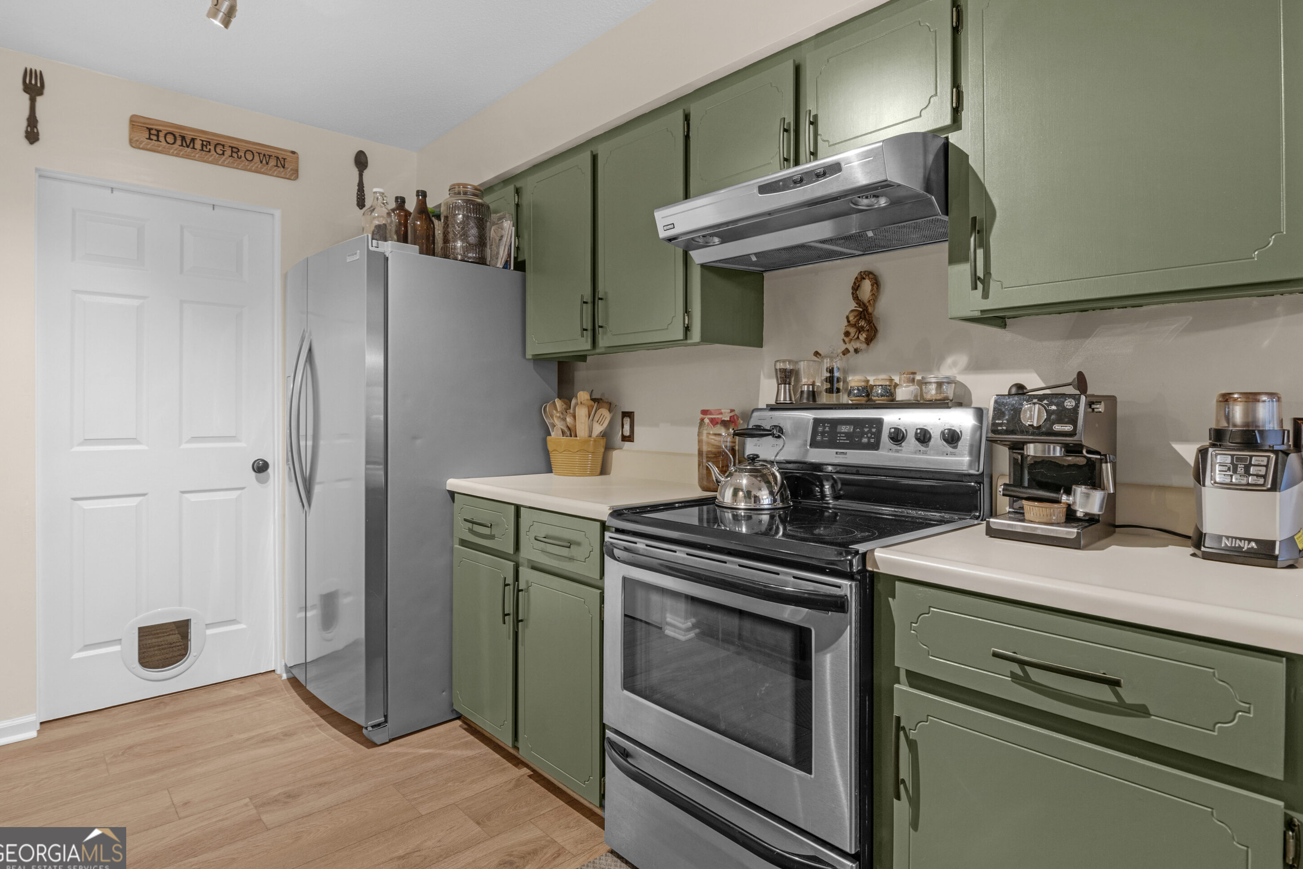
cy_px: 412
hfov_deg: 91.5
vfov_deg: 68.8
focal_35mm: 18
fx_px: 635
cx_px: 681
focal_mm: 11
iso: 250
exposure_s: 1/2
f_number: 7.1
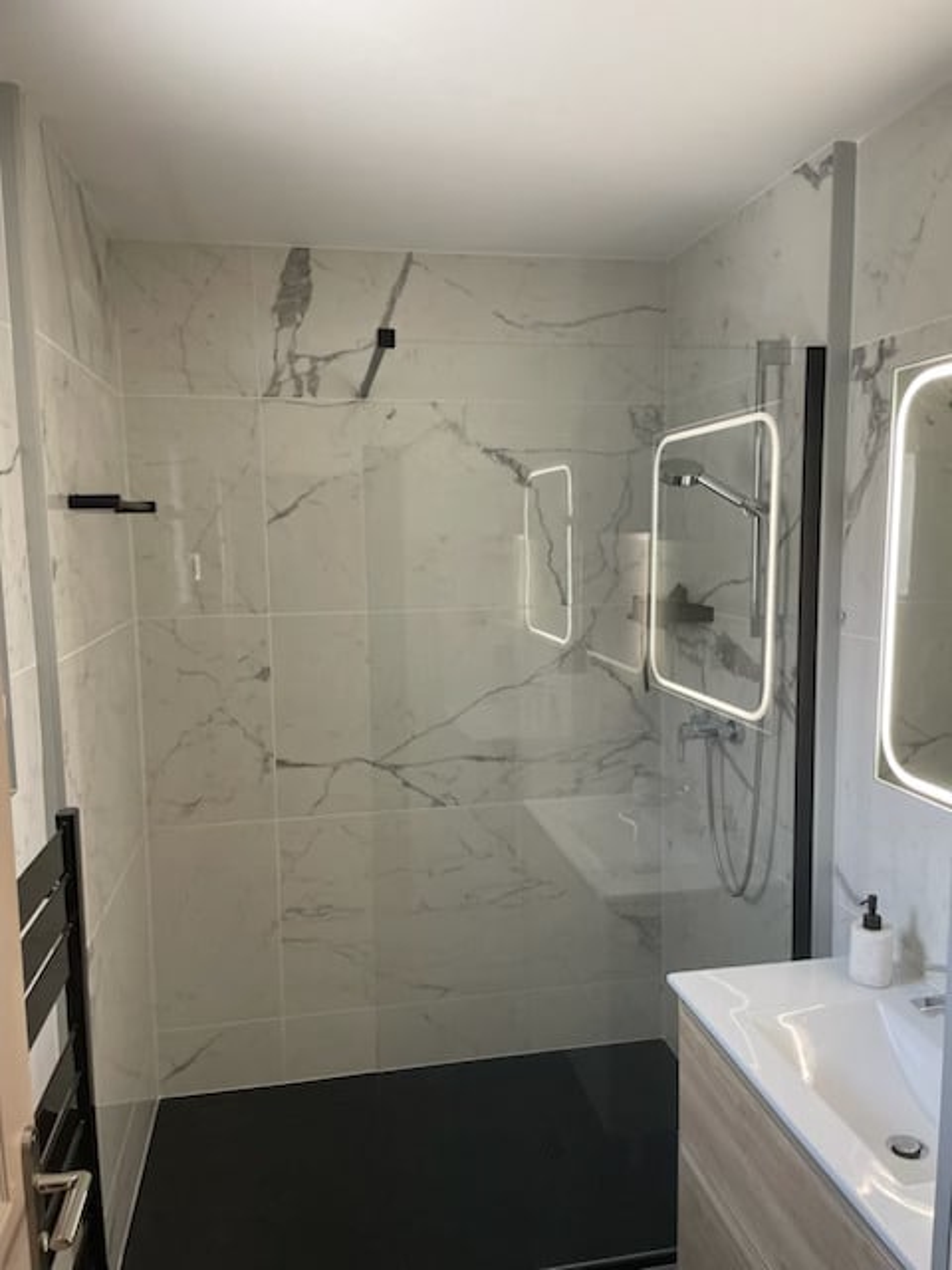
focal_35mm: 26
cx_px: 476
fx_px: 953
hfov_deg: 53.1
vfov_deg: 67.3
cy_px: 635
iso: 125
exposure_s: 1/113
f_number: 1.6
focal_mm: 4.2
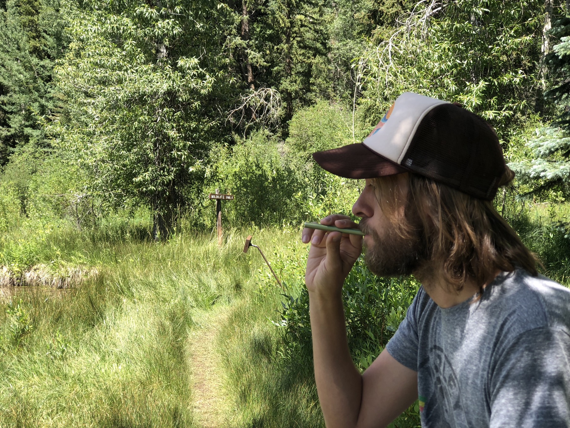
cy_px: 214
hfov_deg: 33.8
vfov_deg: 25.7
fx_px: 939
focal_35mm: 57
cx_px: 285
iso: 20
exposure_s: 1/133
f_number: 2.8
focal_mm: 6.6
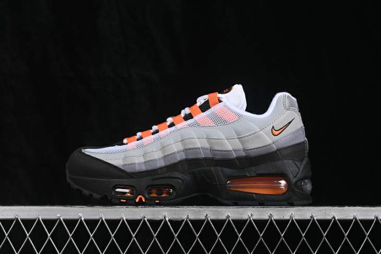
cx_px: 190
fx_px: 793
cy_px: 127
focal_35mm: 75
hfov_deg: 27.0
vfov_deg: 18.2
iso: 160
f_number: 8
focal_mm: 50
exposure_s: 1/80
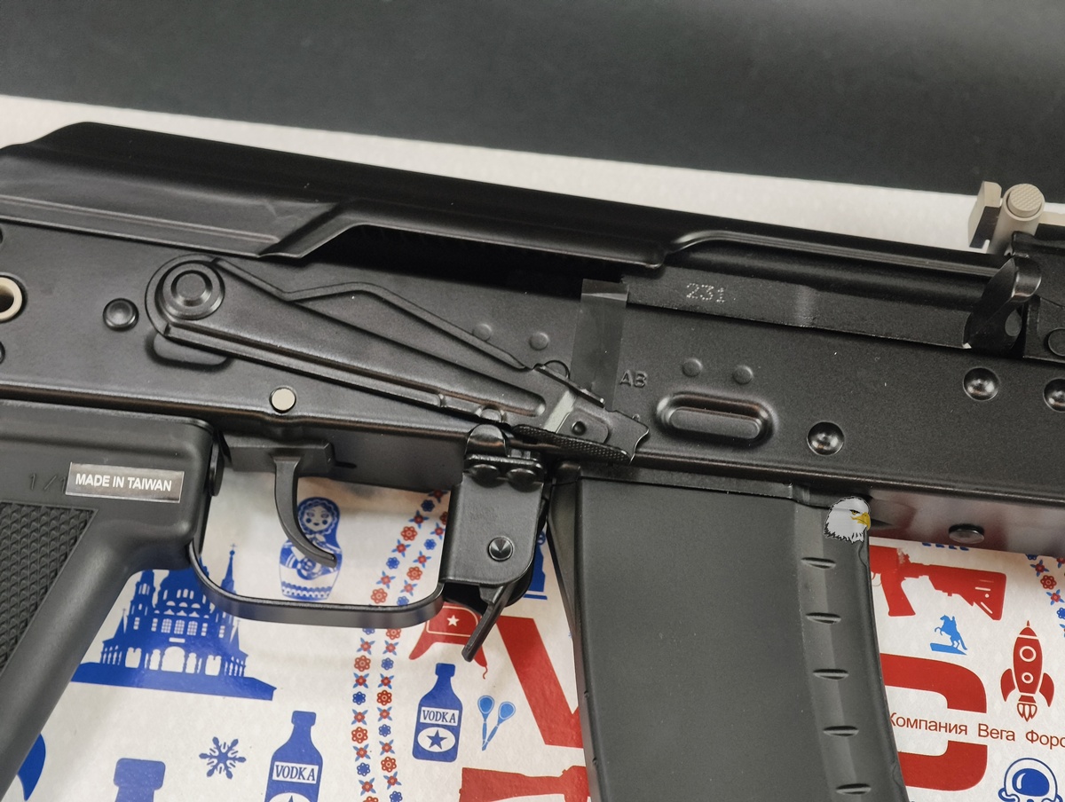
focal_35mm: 85
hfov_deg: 23.0
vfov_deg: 17.4
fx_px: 2619
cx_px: 532
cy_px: 401
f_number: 2.67
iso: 1001
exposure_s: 1/24
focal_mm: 22.48
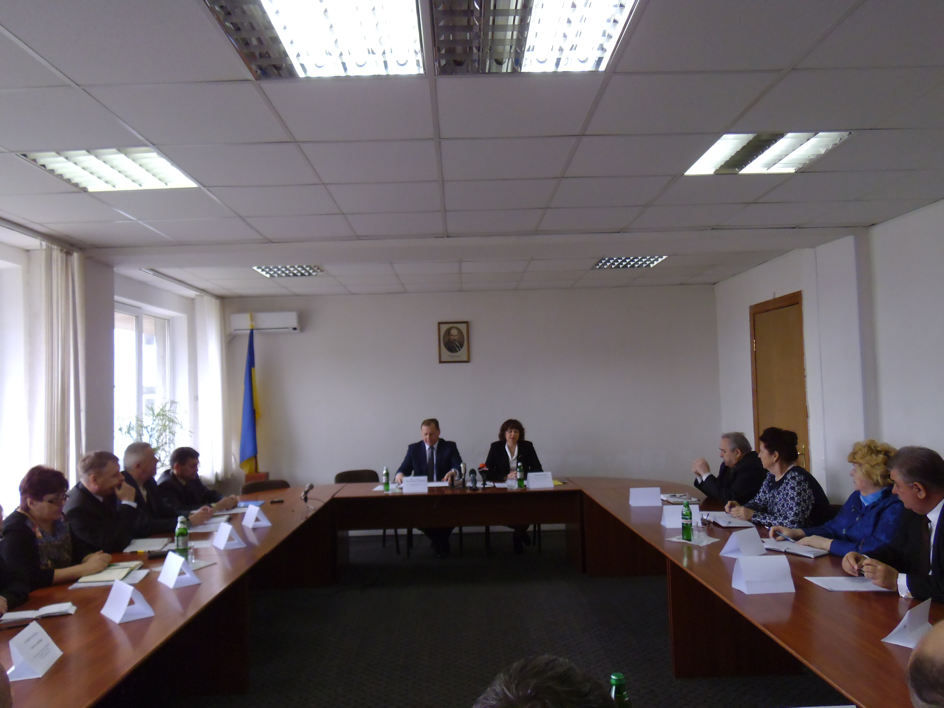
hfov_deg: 67.3
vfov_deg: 53.1
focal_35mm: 26
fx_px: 709
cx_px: 472
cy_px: 354
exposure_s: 1/60
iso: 160
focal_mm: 4.7
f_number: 2.8
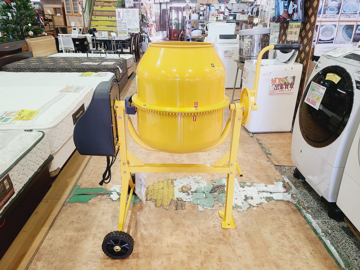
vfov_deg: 53.1
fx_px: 270
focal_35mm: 26
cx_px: 180
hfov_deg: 67.3
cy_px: 135
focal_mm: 5.4
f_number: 1.8
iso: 80
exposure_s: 1/50
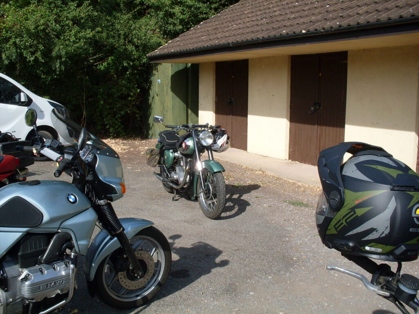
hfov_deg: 49.0
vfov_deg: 37.7
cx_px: 210
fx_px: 460
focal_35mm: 38
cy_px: 157
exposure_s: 1/180
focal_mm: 6.3
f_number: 8.4
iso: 80
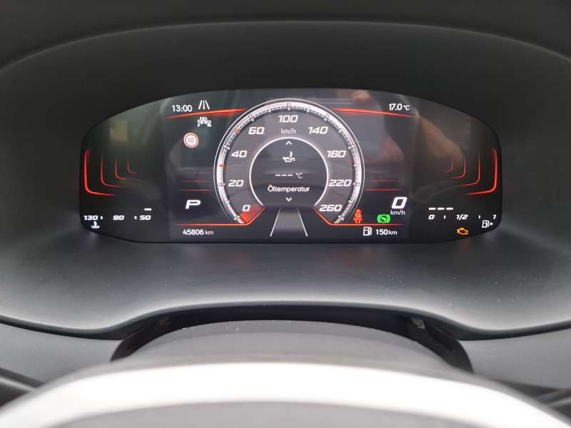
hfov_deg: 73.9
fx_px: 379
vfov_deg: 58.9
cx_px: 286
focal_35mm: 23
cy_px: 214
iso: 200
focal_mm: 5.54
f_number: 1.8
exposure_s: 1/100
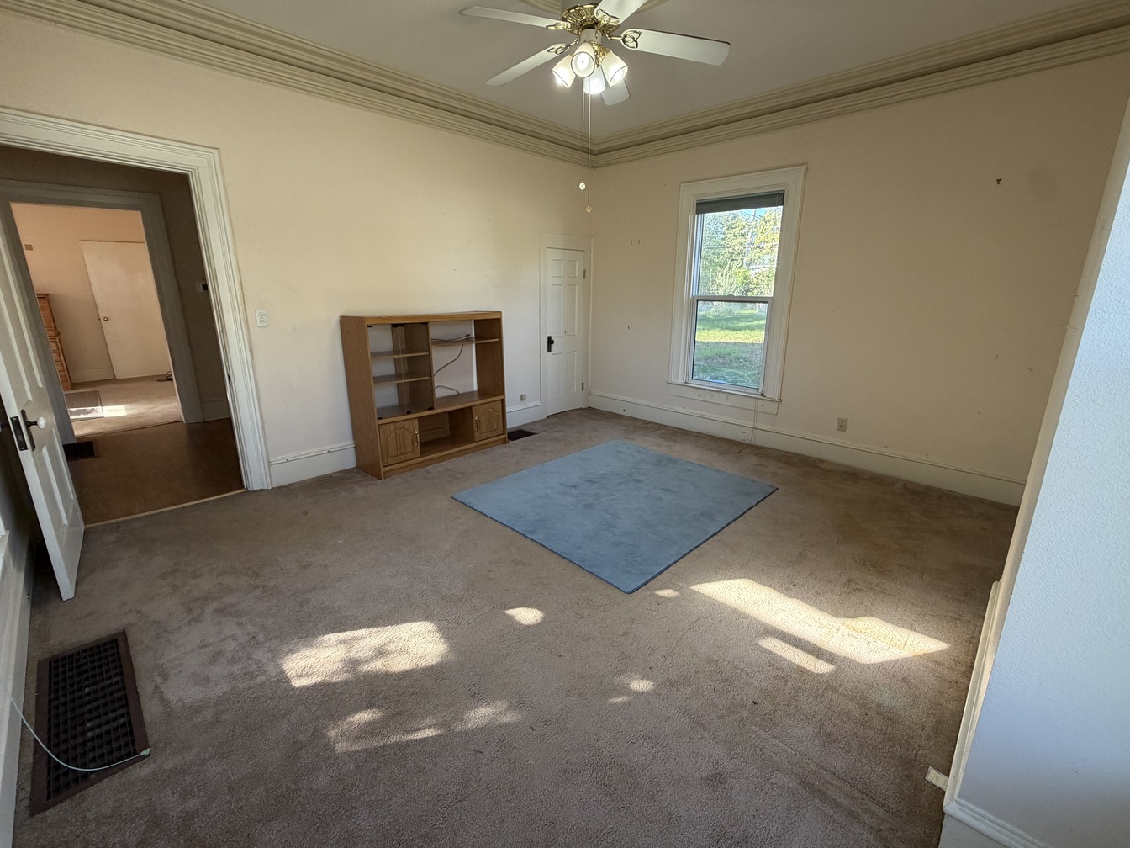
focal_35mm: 15
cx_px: 572
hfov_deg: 98.2
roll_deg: -0.5
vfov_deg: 81.7
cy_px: 417
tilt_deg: -14.4
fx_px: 490
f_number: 2.2
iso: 160
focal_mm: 2.22
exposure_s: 1/121
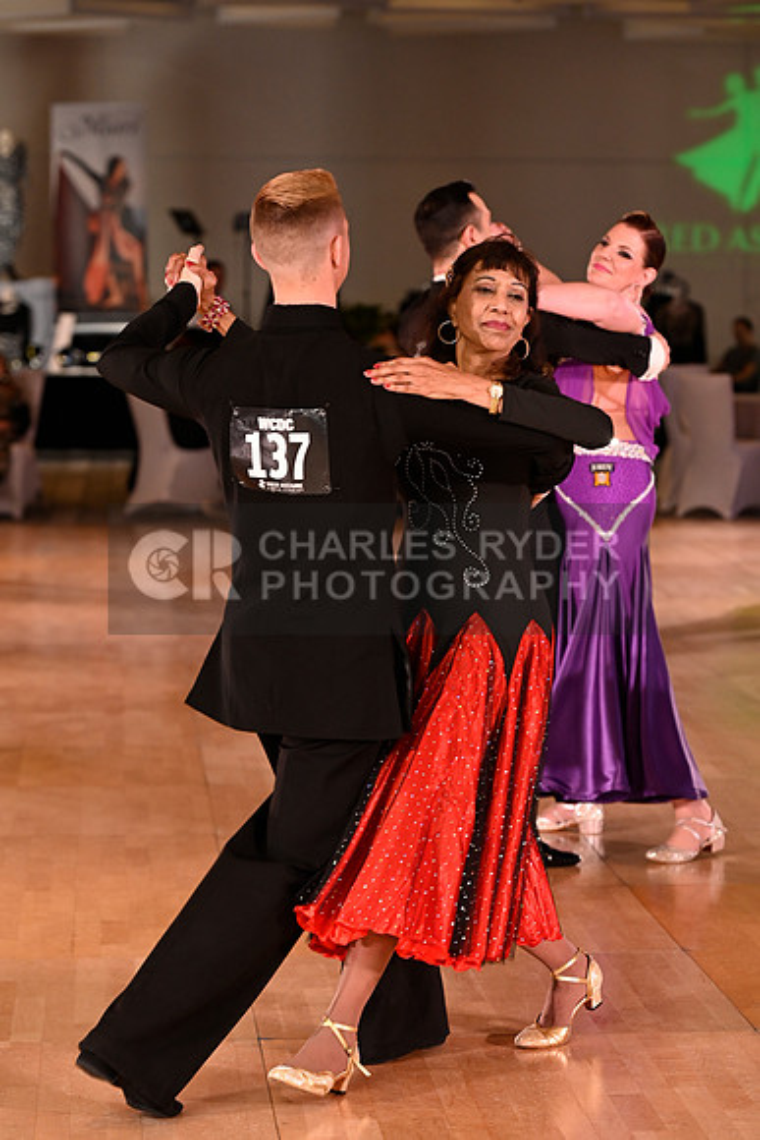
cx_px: 380
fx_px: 3956
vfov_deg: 16.4
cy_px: 570
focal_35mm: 125
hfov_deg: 11.0
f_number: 5
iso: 2000
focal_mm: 125
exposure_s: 1/200
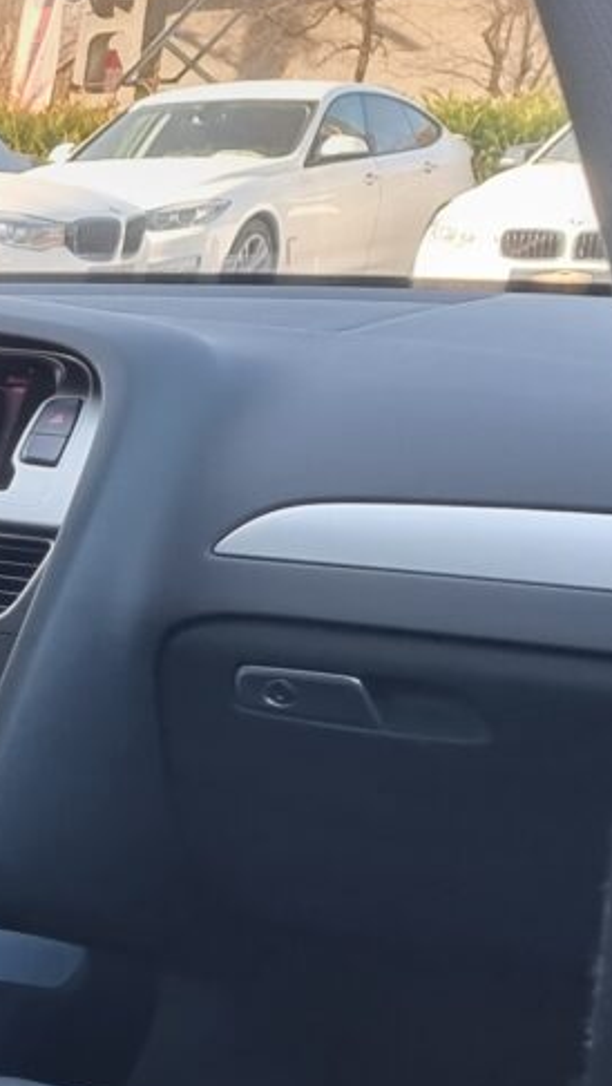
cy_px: 1097
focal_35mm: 86
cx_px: -1052
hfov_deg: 10.9
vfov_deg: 23.6
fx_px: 2477
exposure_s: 1/100
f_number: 1.8
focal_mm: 6.7
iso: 100
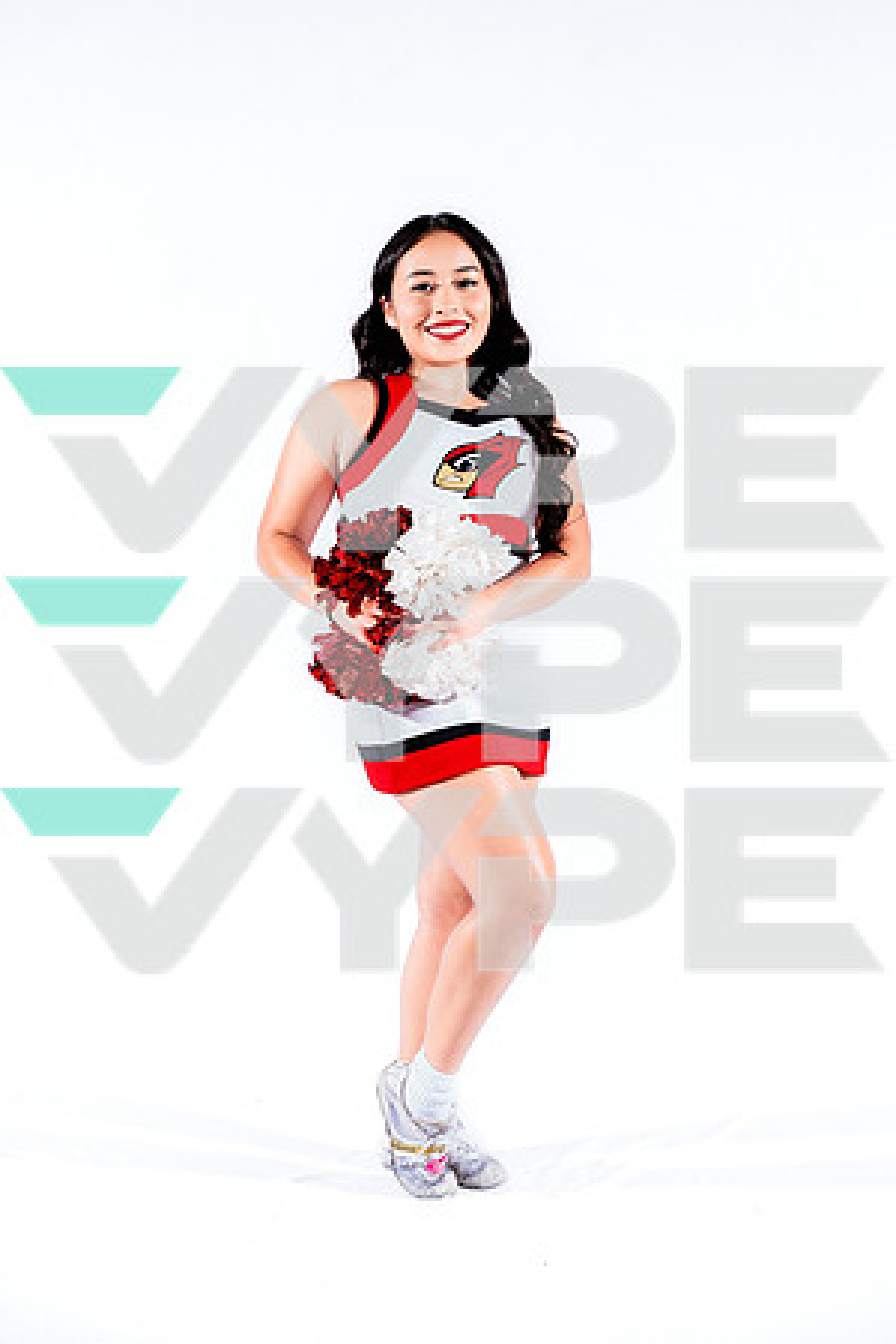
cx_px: 448
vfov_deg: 36.4
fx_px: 2042
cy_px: 672
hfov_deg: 24.7
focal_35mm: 55
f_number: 4.5
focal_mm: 54.7
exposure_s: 1/250
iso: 250
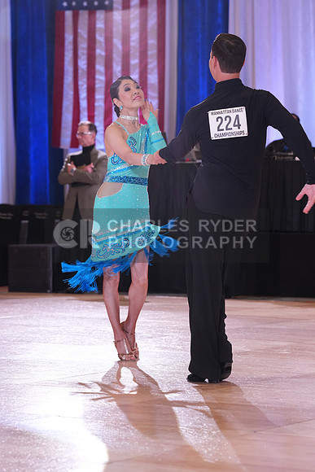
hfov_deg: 10.9
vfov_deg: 16.3
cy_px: 236
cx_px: 158
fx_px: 1653
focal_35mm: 126
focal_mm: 126
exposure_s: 1/200
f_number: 5
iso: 2000
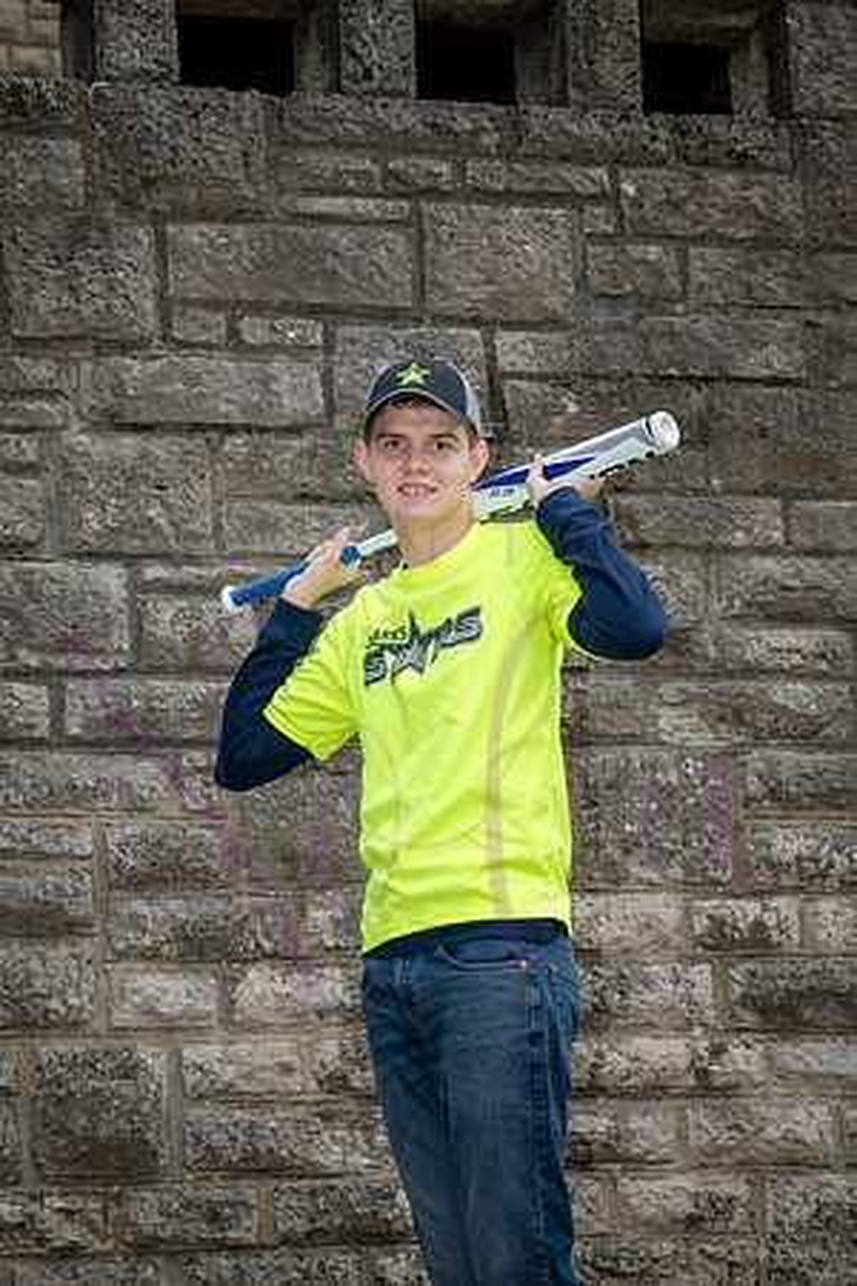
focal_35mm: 120
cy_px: 643
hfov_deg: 11.4
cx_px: 428
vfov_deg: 17.1
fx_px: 4285
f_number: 9
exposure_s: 1/500
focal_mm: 120
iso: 640
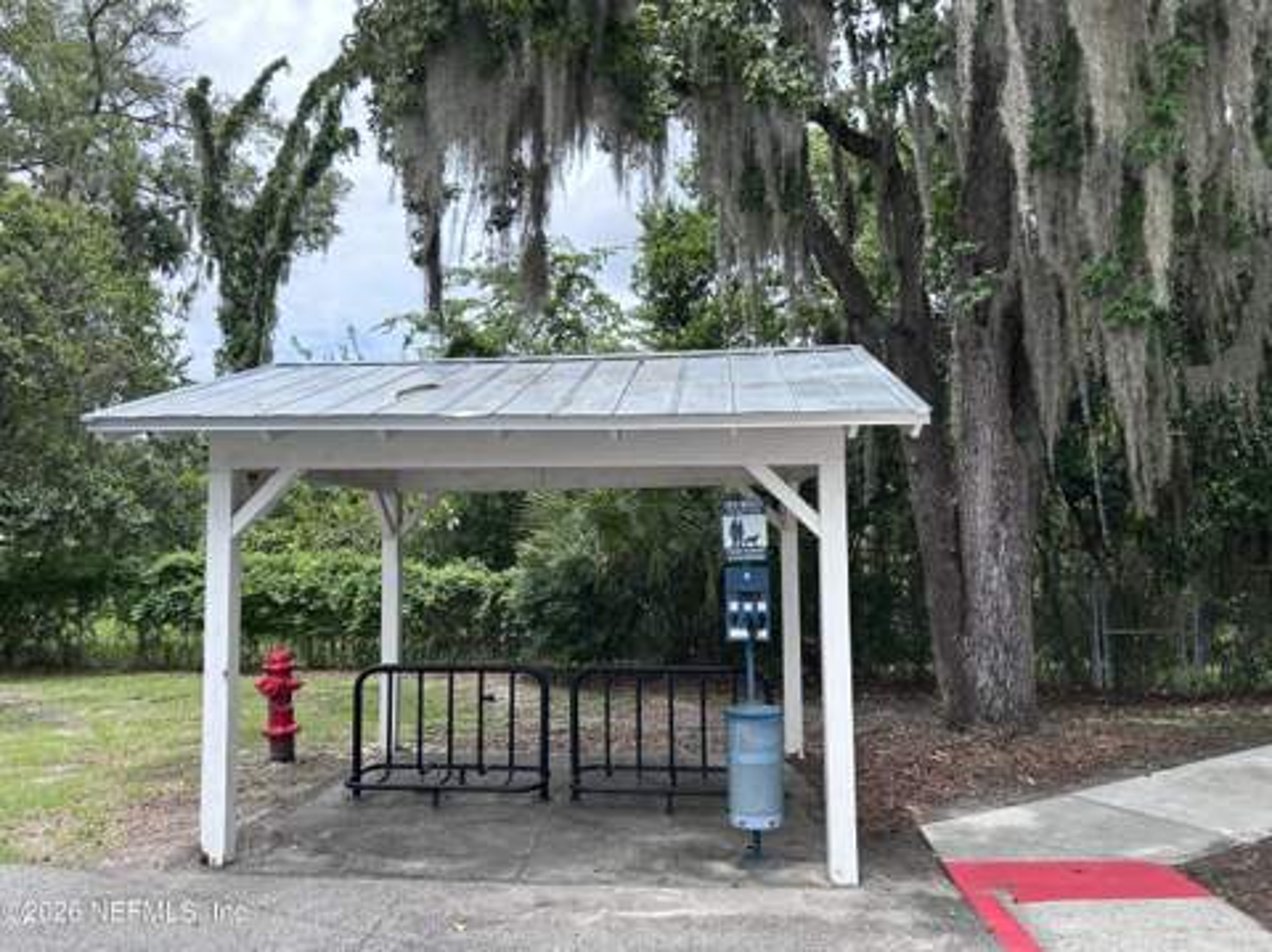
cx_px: 636
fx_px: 954
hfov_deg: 67.4
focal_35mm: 26
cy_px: 476
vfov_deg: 53.0
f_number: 1.5
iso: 50
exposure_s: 1/1698
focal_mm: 5.7
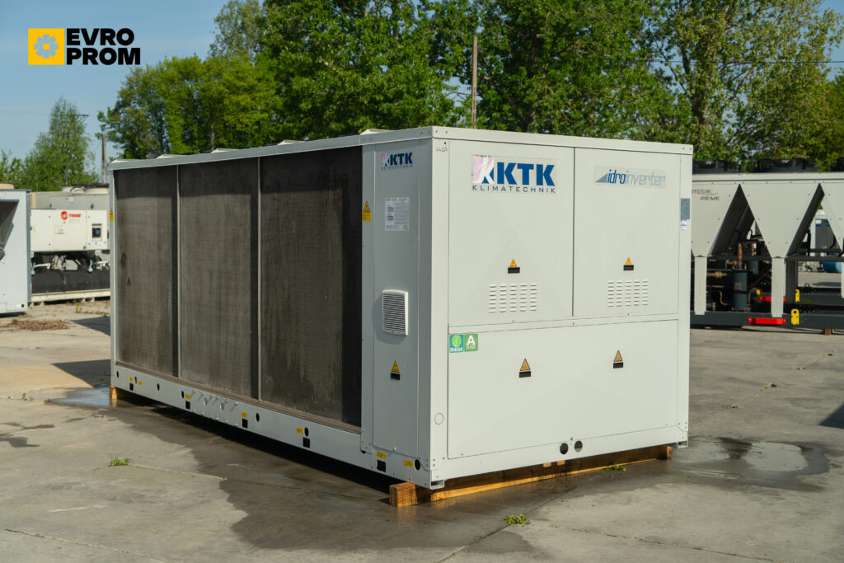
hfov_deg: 42.7
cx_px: 422
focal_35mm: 46
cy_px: 282
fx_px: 1079
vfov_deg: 29.3
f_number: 4
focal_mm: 46
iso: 125
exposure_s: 1/250
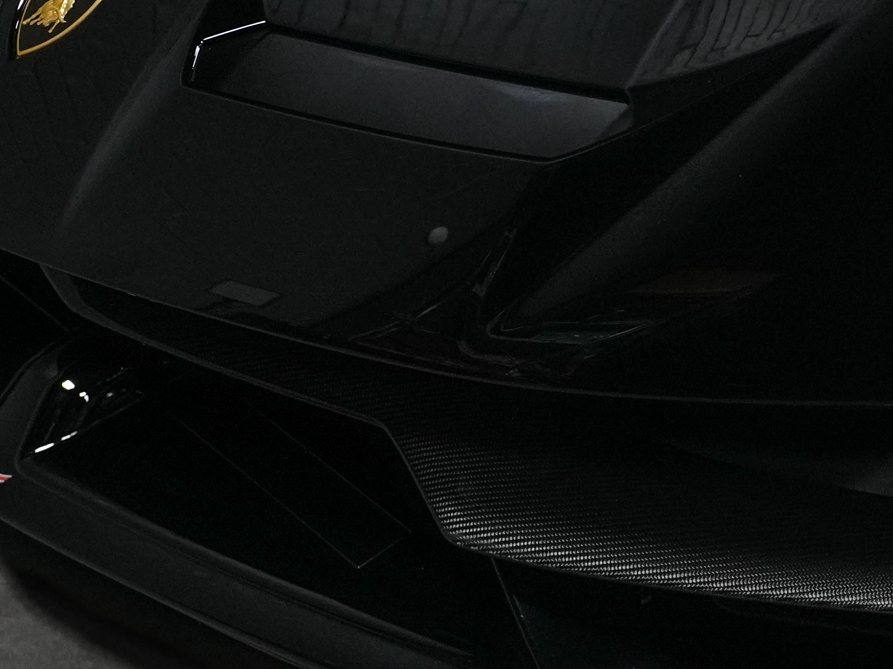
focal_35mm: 78
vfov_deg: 18.9
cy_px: 310
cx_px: 927
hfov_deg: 23.8
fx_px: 2012
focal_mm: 37
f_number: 5
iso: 12800
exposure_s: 1/160
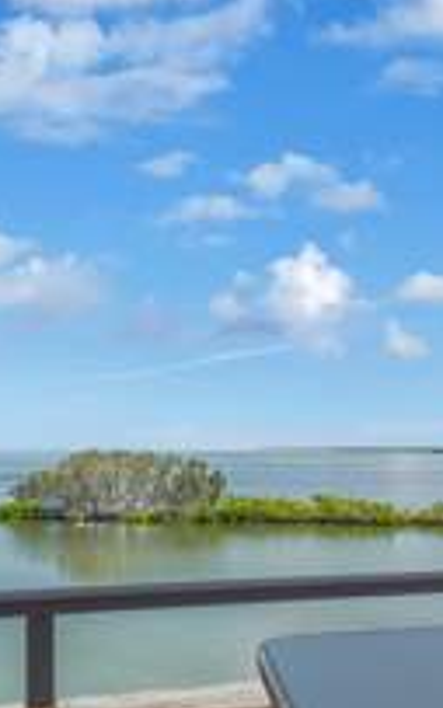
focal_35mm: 41
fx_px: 791
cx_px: 377
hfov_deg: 30.2
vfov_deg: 47.8
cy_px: 441
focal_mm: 17
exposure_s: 1/1250
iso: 400
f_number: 6.3
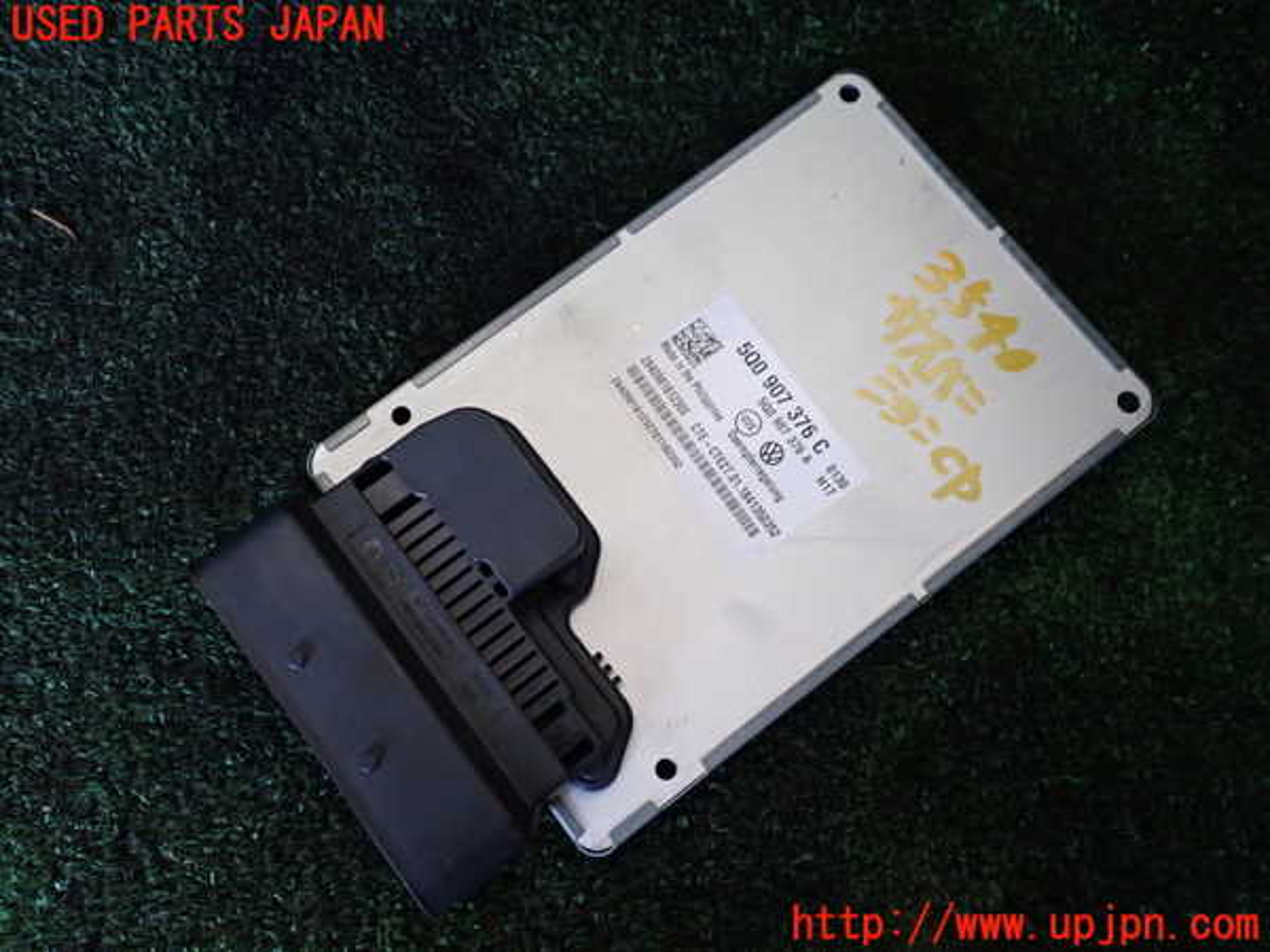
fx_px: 1101
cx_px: 635
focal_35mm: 30
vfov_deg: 46.8
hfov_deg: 60.0
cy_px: 476
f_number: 2.3
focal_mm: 5.4
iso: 500
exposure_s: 1/30
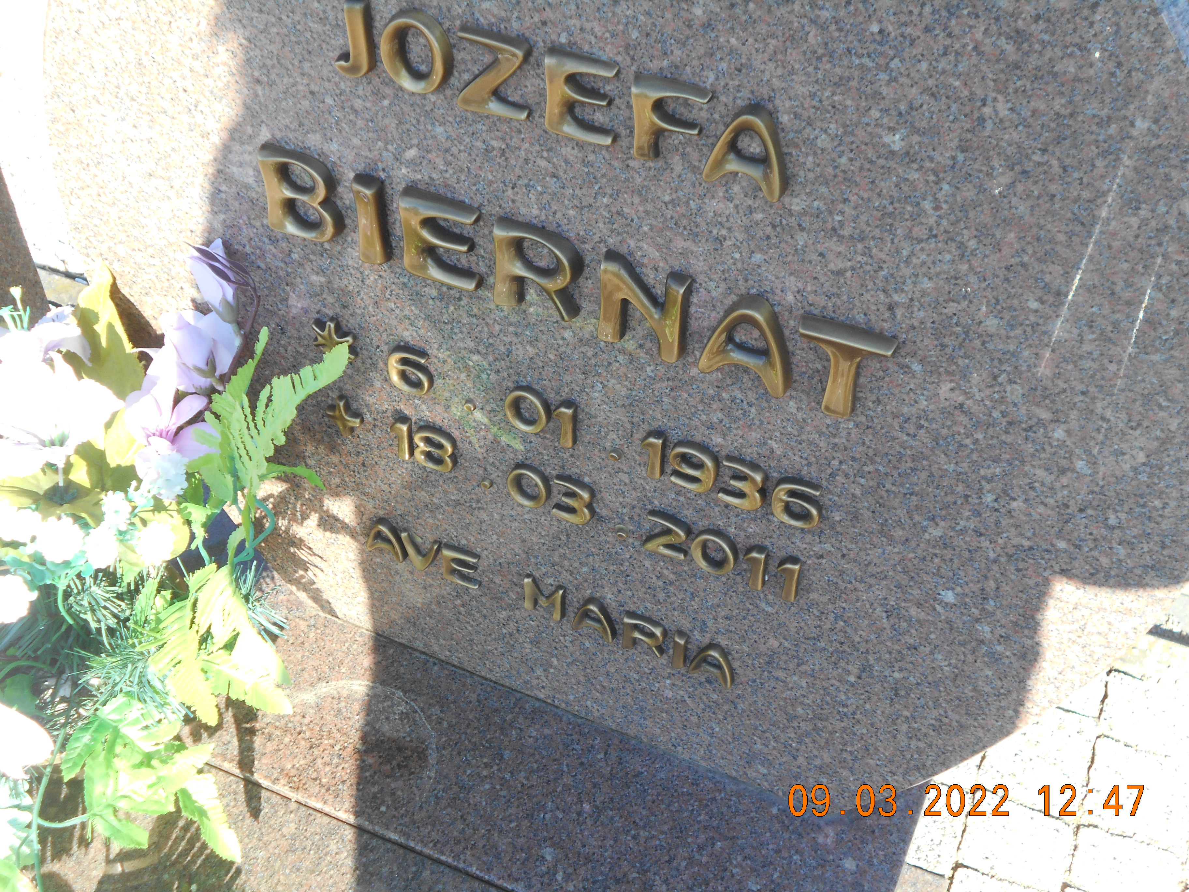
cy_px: 446
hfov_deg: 42.9
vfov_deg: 32.9
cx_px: 594
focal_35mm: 44
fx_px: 1511
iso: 80
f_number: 4.2
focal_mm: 7.7
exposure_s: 1/125
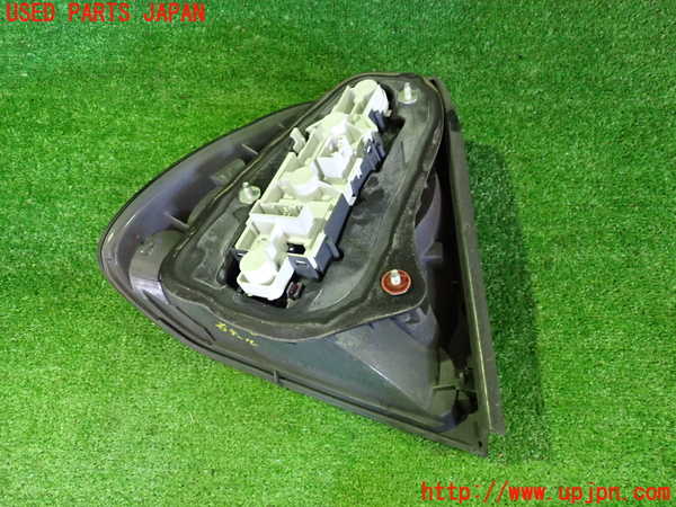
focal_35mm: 30
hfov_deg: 60.0
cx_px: 338
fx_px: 586
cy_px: 254
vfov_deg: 46.8
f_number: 2.3
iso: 800
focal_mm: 5.4
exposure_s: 1/25
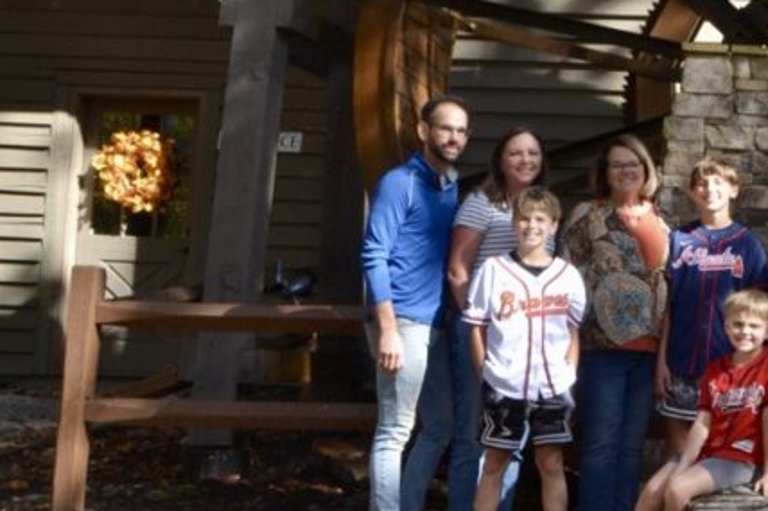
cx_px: 867
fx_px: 1685
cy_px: 202
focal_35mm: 79
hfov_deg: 23.9
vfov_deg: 17.2
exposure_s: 1/125
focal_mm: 22
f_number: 20
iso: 800
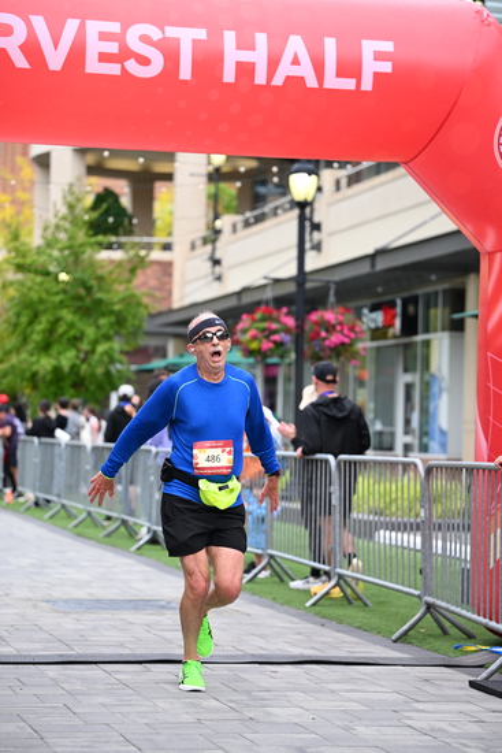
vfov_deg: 21.9
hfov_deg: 14.7
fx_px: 1944
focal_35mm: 93
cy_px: 376
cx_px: 251
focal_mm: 93
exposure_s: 1/2000
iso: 800
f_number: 2.8
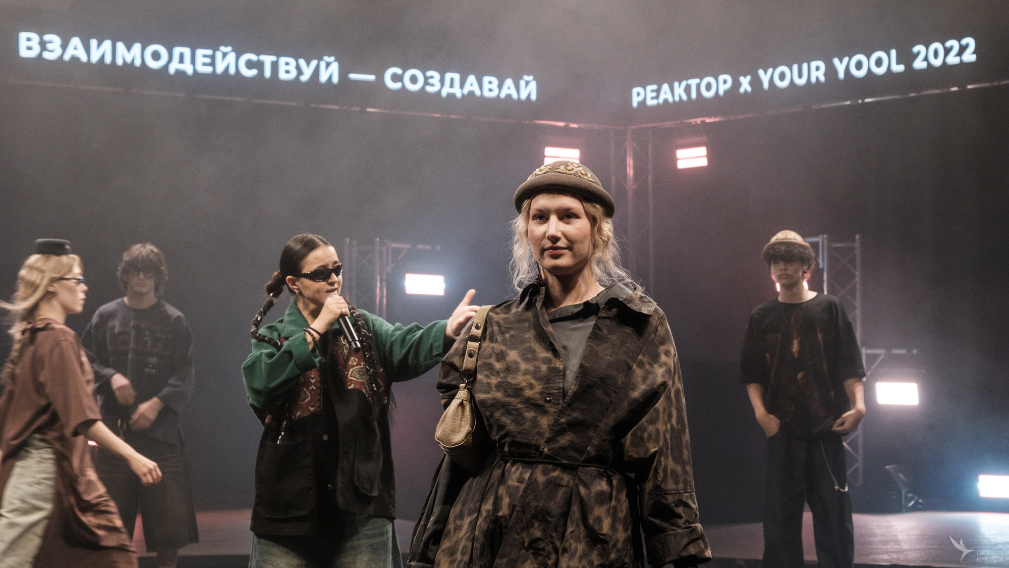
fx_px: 1988
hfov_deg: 28.5
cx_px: 541
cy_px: 209
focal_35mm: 74
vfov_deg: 16.2
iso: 1600
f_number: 5
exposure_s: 1/100
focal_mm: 42.4
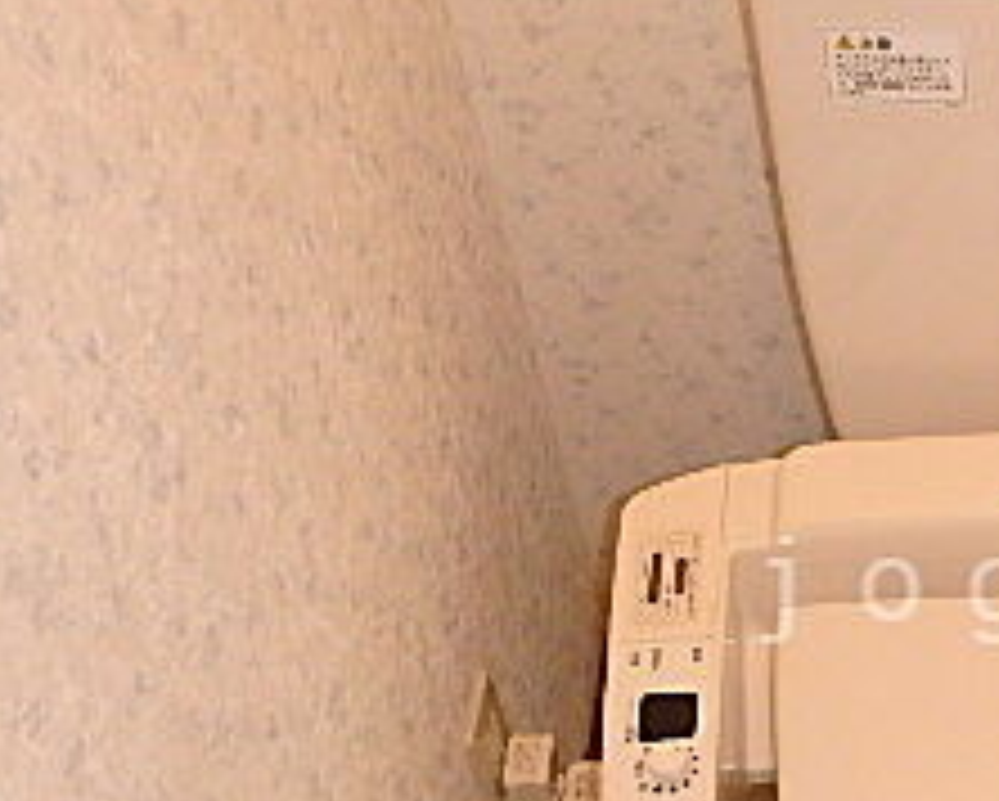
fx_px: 1746
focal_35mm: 59
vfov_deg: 25.6
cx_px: 1066
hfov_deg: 29.2
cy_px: 590
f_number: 3.5
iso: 400
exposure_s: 1/30
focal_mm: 3.7
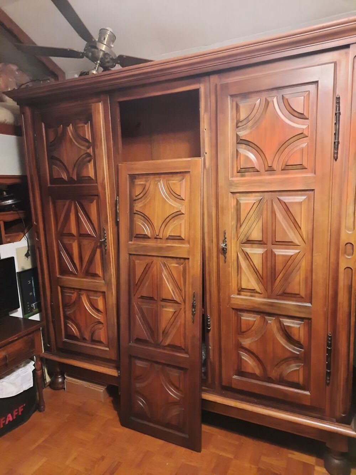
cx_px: 178
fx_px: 343
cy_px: 238
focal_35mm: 25
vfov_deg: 69.4
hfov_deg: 54.9
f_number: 2
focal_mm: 4.6
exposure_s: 1/20
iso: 1000
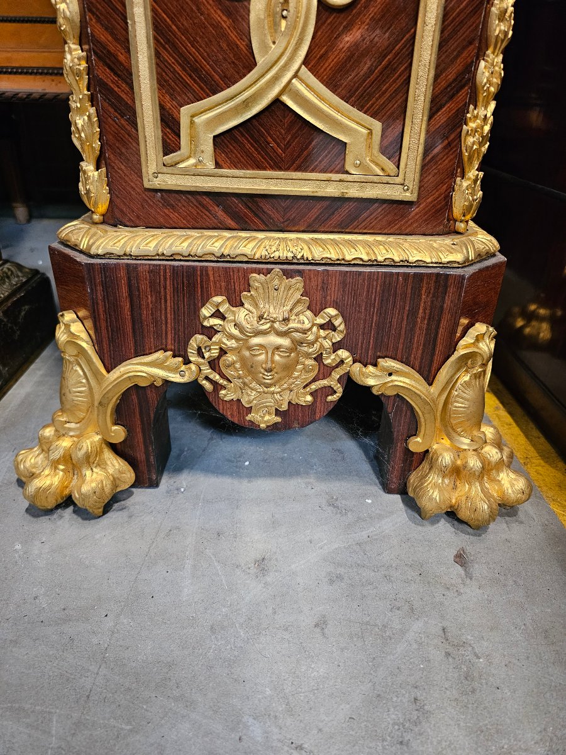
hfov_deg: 58.9
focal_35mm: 23
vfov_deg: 73.9
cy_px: 378
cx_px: 283
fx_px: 501
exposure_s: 1/100
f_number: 1.7
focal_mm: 6.3
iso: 800
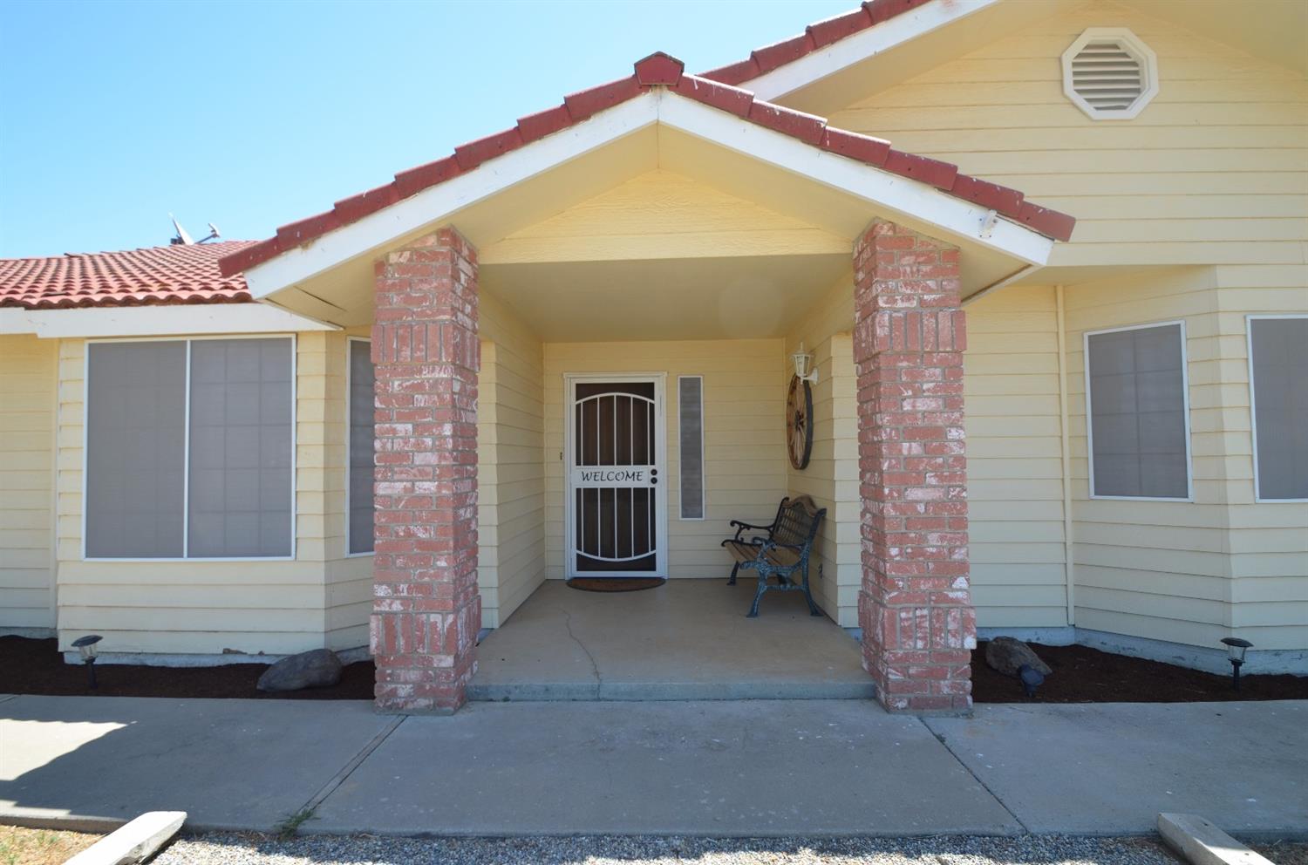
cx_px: 654
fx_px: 598
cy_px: 432
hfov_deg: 95.1
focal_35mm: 16
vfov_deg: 71.8
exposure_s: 1/250
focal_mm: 11
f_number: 8
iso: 200
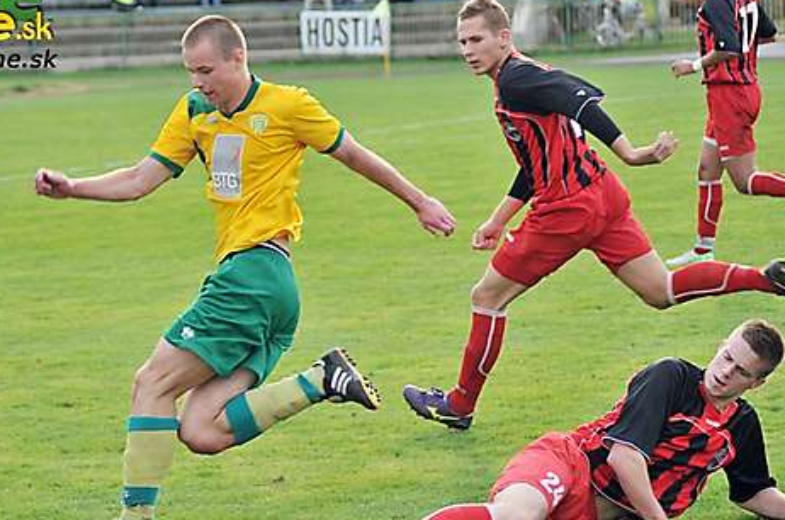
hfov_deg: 10.6
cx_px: 301
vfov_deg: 7.0
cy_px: 287
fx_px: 4243
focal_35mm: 195
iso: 250
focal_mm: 100
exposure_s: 1/500
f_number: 4
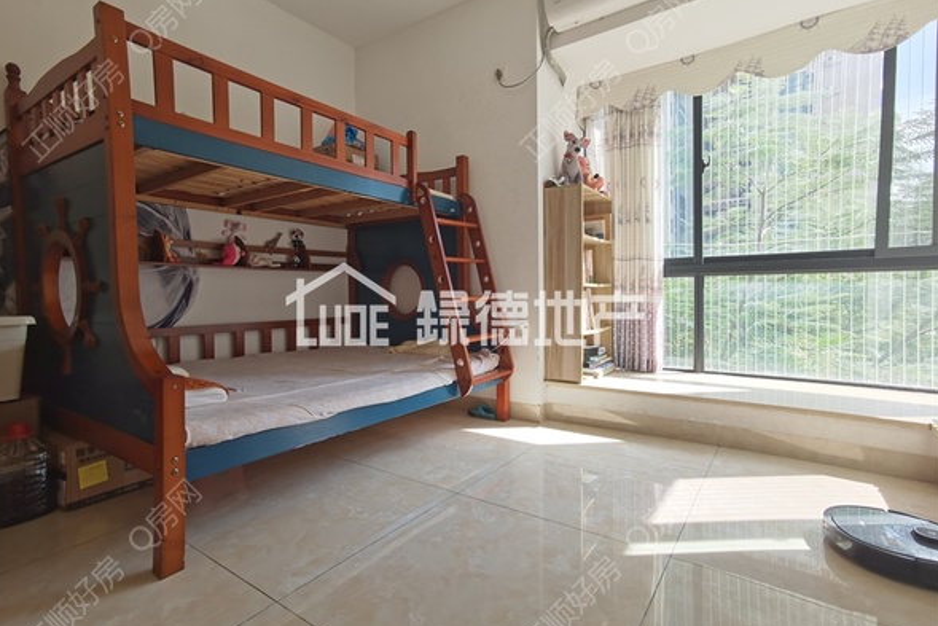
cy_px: 304
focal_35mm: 18
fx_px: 469
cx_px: 465
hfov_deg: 90.0
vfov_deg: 67.4
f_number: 2.2
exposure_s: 1/100
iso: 64
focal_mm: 2.26
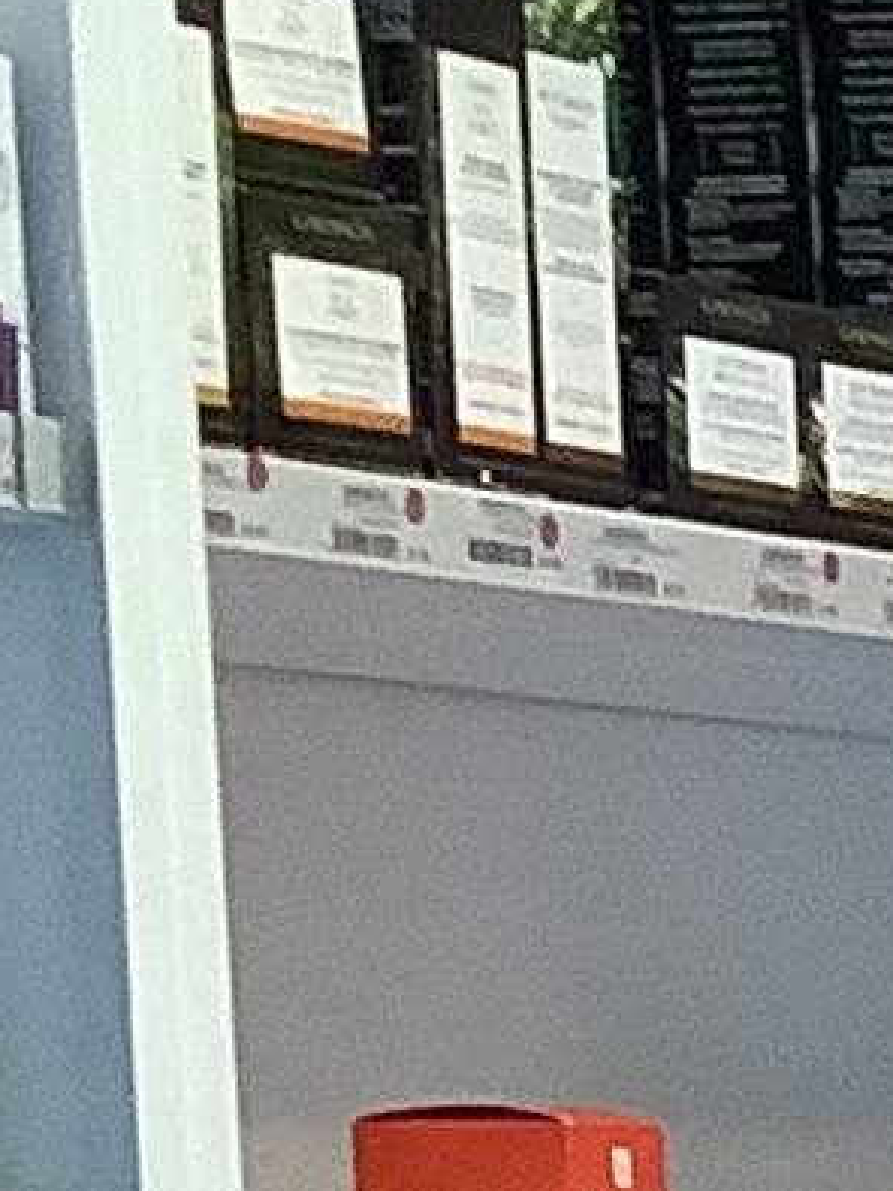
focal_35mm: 256
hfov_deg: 5.0
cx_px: 4073
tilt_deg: -7.9
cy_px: 2249
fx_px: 8810
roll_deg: +0.8
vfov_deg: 7.5
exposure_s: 1/100
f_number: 2.4
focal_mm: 3.3
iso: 80
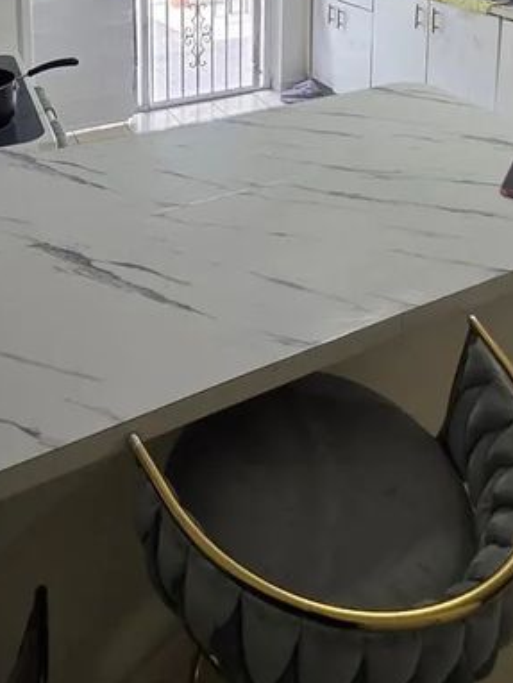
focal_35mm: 29
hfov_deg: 48.0
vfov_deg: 46.1
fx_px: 572
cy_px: -65
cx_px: 207
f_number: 1.9
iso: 125
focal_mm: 2.2
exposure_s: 1/120
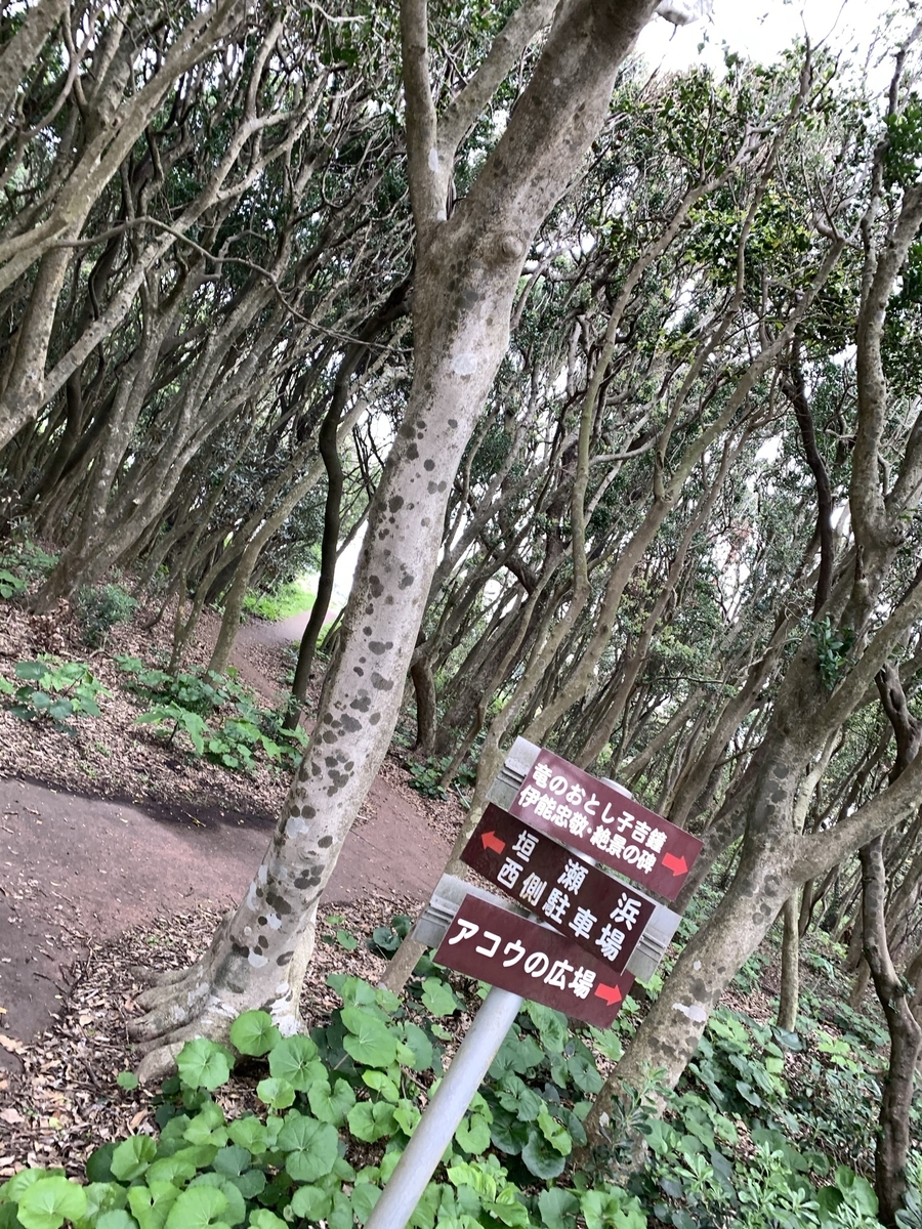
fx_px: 923
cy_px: 614
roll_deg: -32.2
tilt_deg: +5.2
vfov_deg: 67.3
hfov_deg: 53.1
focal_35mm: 26
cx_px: 461
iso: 100
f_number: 1.8
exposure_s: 1/121
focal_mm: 4.25
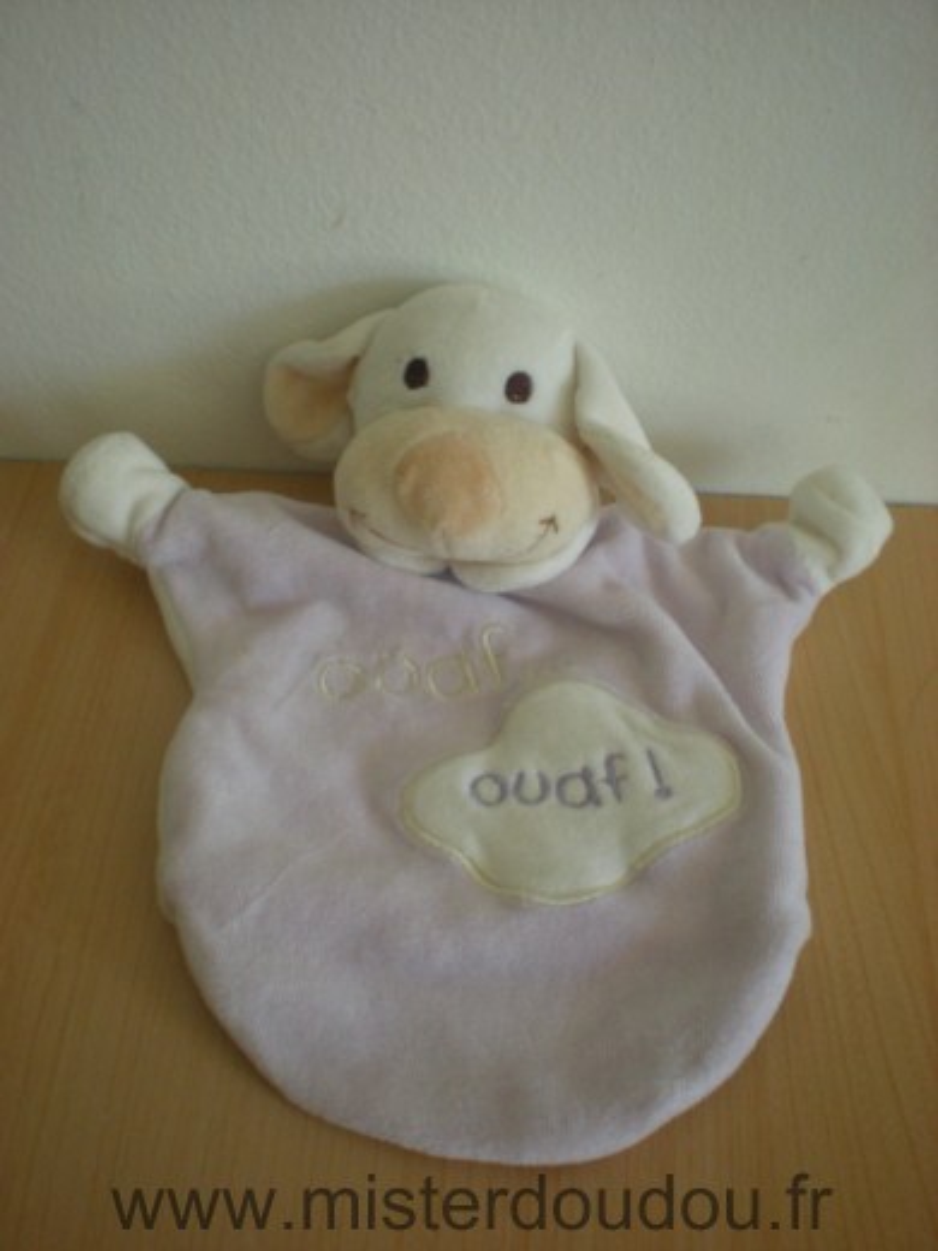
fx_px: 1373
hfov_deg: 37.7
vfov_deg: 49.0
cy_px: 626
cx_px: 469
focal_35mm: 38
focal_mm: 6.3
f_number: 3.1
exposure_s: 1/51.1
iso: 200
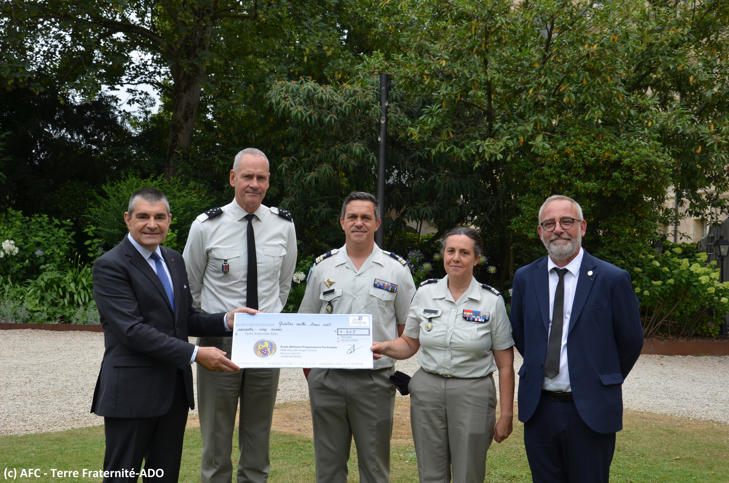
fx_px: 909
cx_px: 364
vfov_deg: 29.7
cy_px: 242
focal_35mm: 45
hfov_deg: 43.7
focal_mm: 30
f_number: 8
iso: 200
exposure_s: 1/250
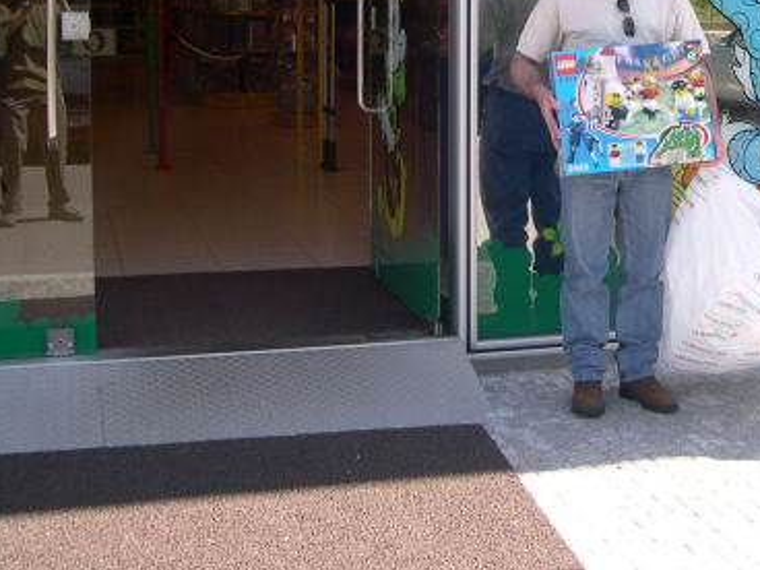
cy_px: 76
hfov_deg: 28.8
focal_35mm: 66
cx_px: 605
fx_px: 1449
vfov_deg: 21.8
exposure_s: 1/314
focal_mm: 8
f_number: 2.8
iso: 100
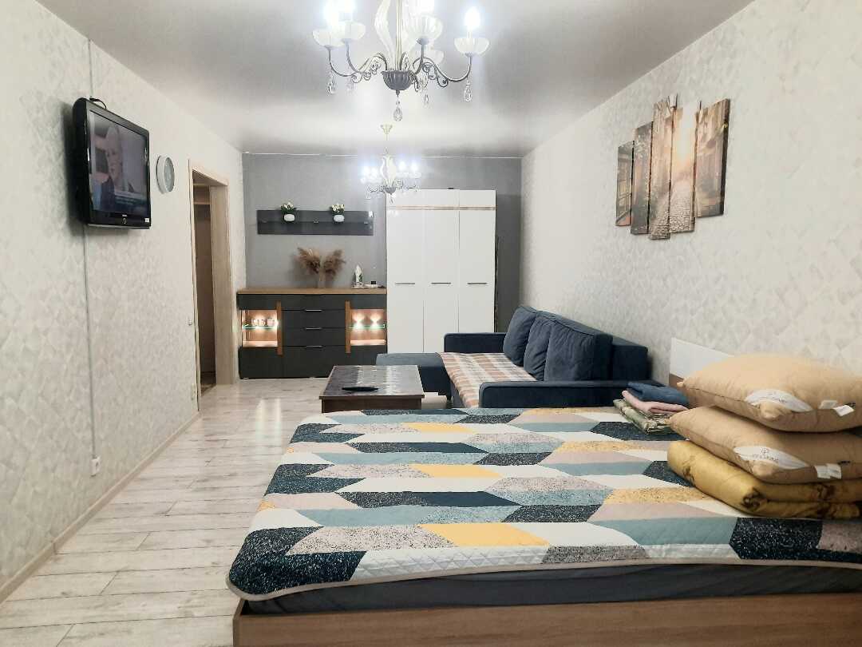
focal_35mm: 25
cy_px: 324
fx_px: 623
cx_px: 431
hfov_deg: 69.4
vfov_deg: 54.9
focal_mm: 4.6
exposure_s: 1/50
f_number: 2
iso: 125
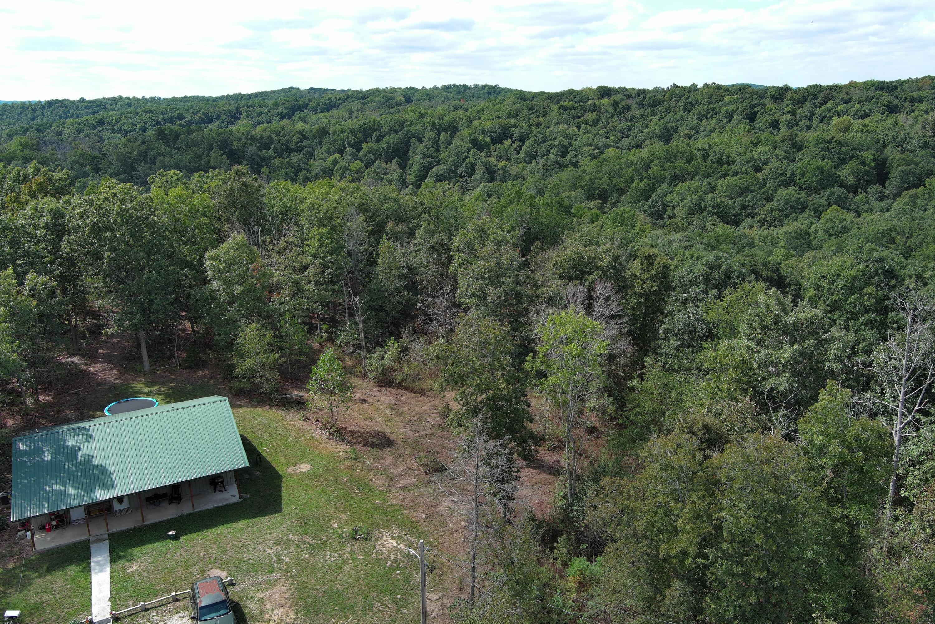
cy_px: 312
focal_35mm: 29
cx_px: 468
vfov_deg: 45.0
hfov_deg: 63.7
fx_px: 753
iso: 100
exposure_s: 1/843
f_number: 2.8
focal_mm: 10.57
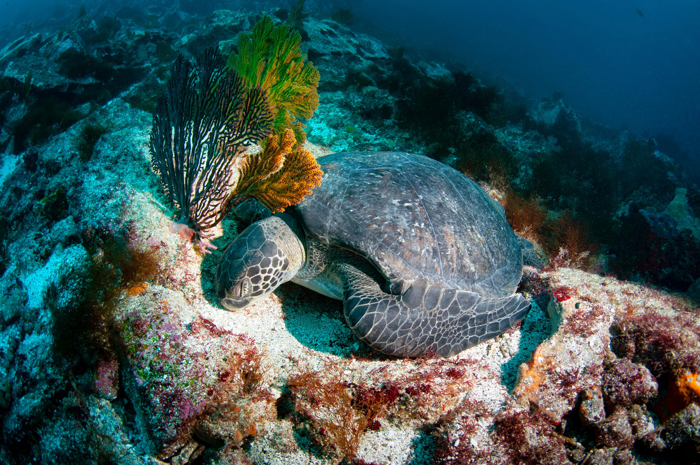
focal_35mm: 16
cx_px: 350
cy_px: 232
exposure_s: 1/125
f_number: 5
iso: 320
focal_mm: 10.5
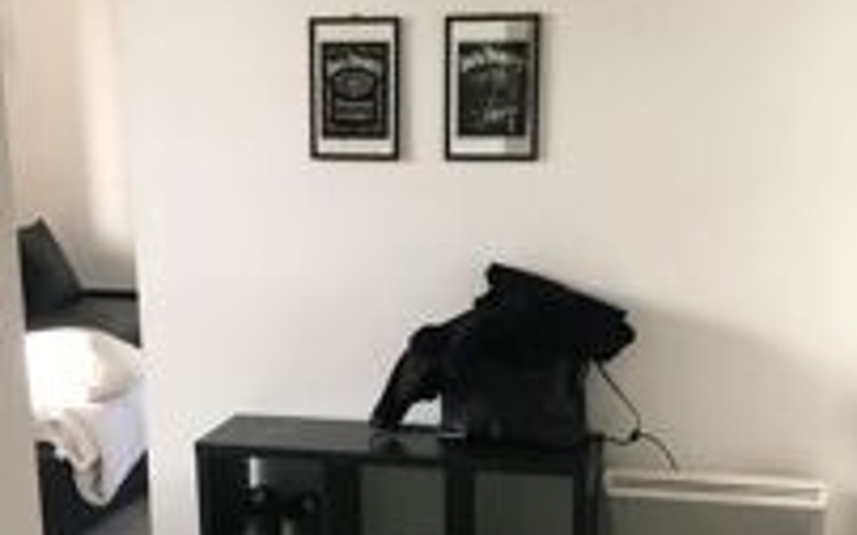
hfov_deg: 31.4
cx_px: 335
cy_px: 537
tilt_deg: -17.8
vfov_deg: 19.4
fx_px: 1517
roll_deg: +0.3
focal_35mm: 65
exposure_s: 1/33
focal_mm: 4.15
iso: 125
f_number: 2.2
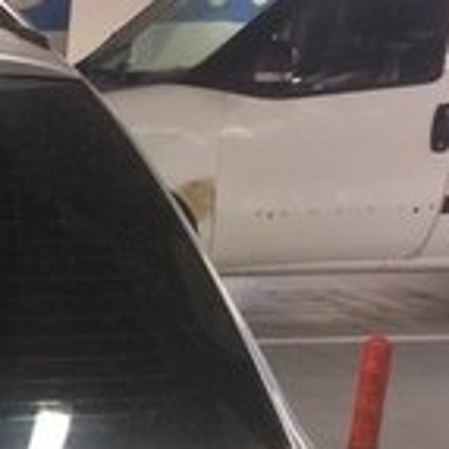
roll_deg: +0.5
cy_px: 674
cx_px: -371
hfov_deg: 13.2
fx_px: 1732
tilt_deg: -20.3
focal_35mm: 118
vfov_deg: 13.9
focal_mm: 4.15
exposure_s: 1/33
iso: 160
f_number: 2.2
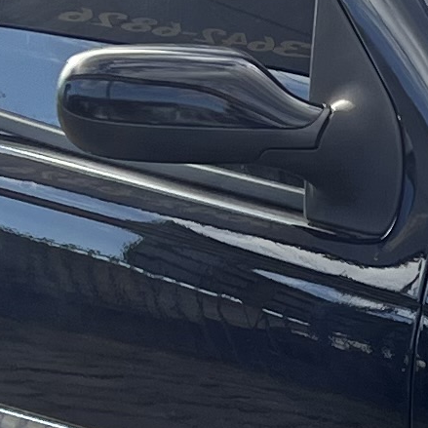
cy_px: 385
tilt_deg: -14.0
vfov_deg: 8.3
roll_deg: +2.3
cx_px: 832
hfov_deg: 7.9
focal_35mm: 211
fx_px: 2952
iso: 50
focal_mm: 5.7
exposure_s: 1/1124
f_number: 1.5
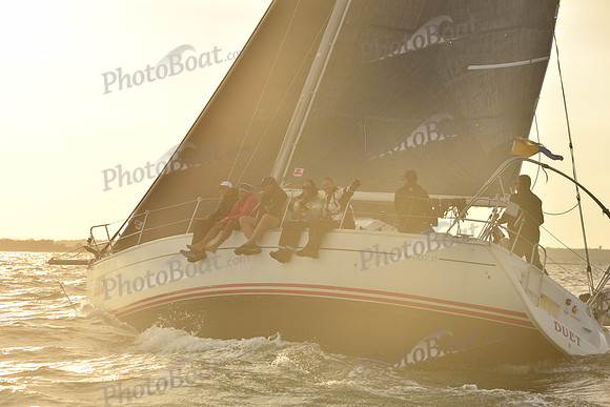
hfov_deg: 17.1
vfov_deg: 11.4
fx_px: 2034
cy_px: 204
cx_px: 305
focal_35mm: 120
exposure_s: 1/640
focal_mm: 120
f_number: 7.1
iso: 250
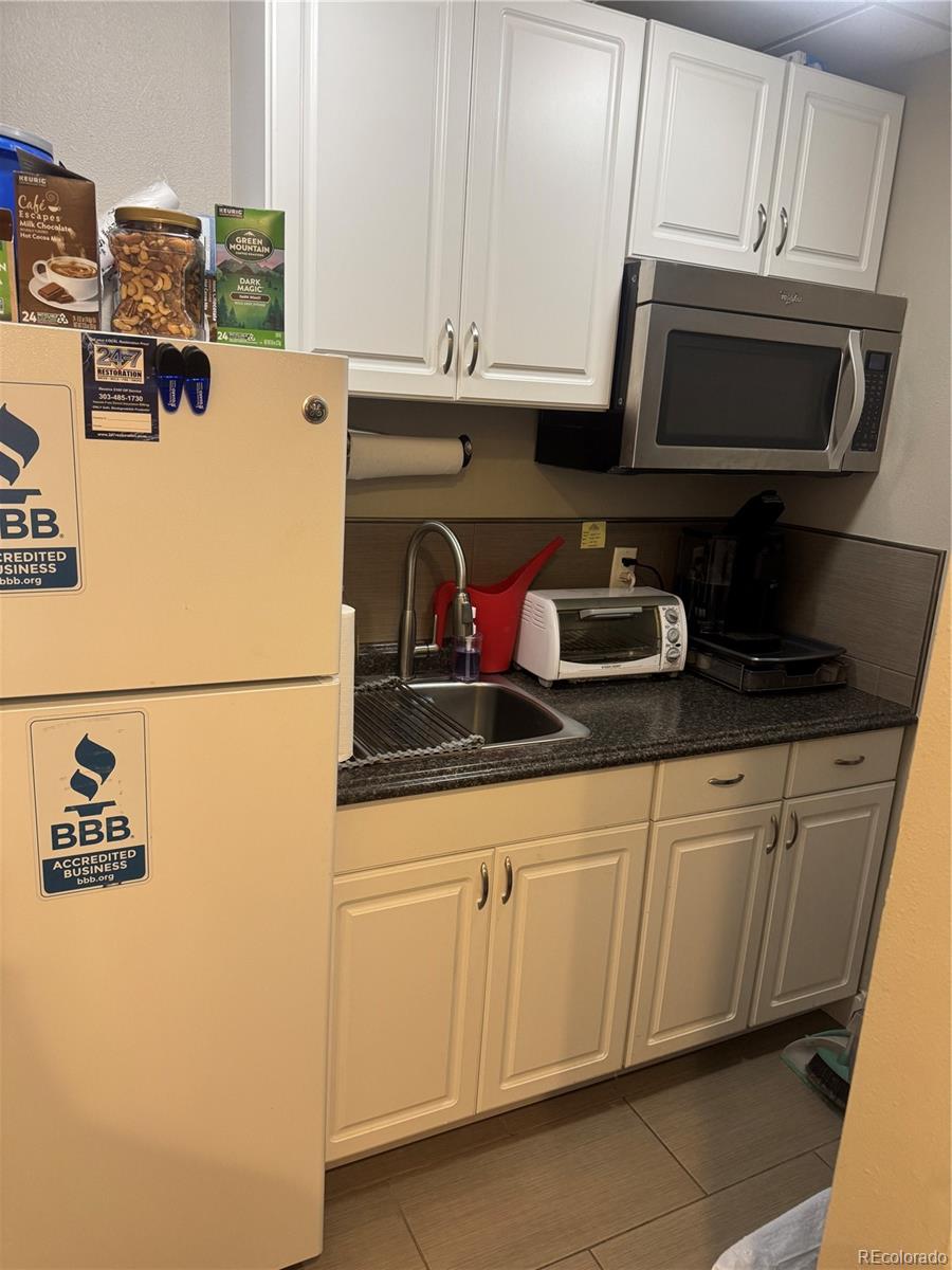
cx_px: 476
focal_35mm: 24
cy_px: 635
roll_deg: -3.9
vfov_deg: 71.6
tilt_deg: -14.5
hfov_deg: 56.8
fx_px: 880
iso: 250
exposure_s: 1/60
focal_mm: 6.76
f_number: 1.78
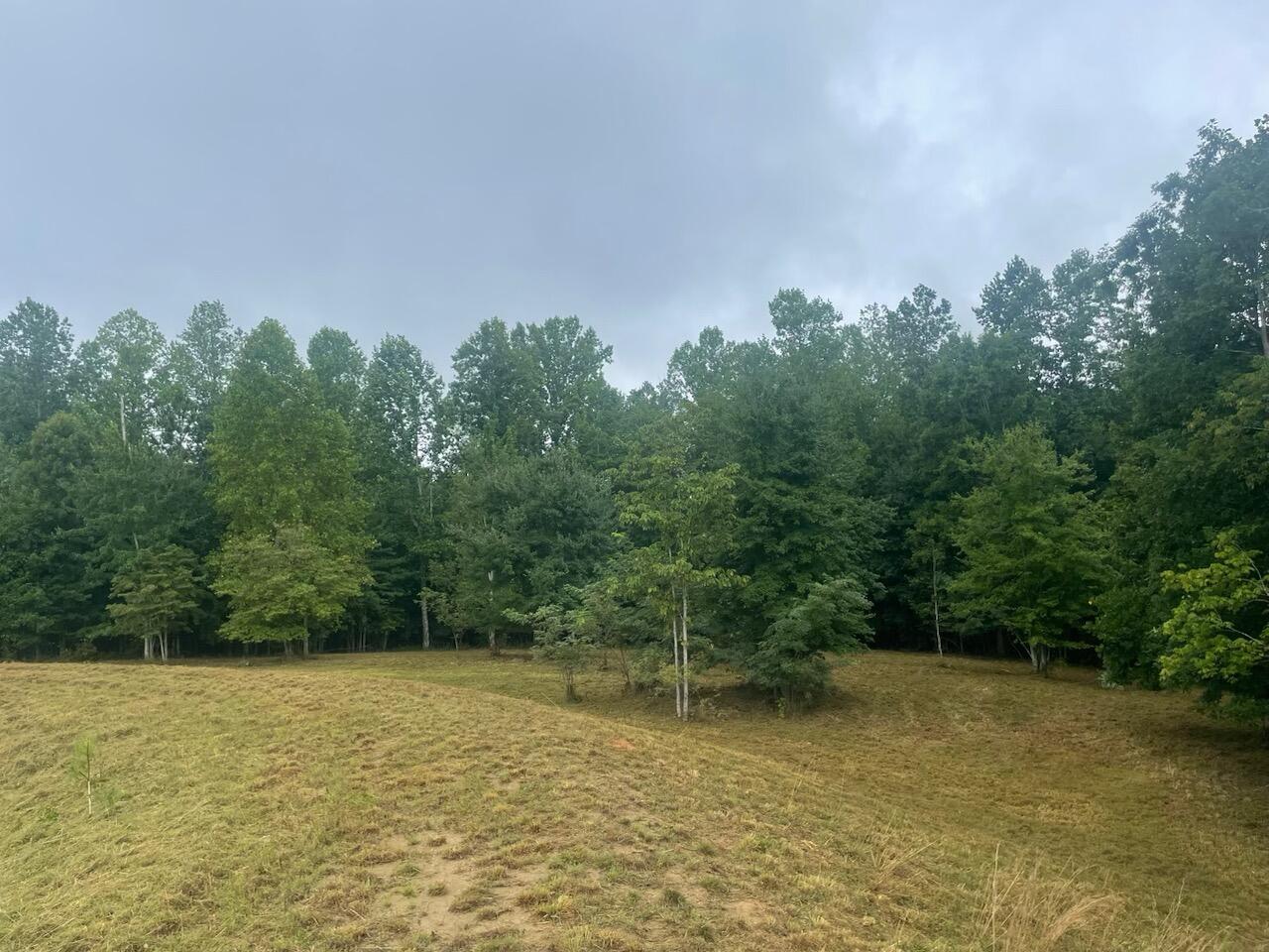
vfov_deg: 53.1
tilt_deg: +5.3
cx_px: 634
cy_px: 476
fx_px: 953
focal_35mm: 26
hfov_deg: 67.3
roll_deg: +2.8
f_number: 1.6
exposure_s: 1/1416
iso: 32
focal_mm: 4.2
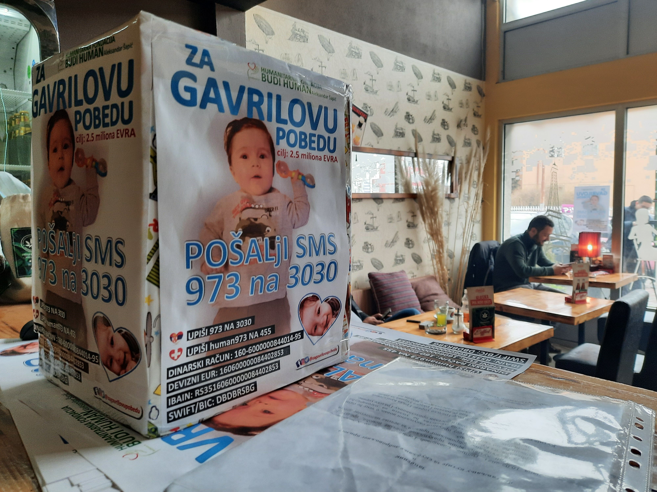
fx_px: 474
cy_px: 246
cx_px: 328
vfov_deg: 54.9
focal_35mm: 25
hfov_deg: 69.4
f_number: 2
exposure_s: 1/50
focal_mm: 4.6
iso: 40
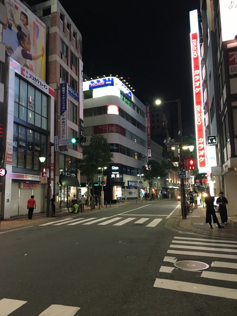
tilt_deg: +7.9
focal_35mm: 29
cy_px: 158
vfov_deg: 61.7
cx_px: 118
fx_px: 265
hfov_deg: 48.2
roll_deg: +0.3
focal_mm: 4.15
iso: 160
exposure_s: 1/30
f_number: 2.2
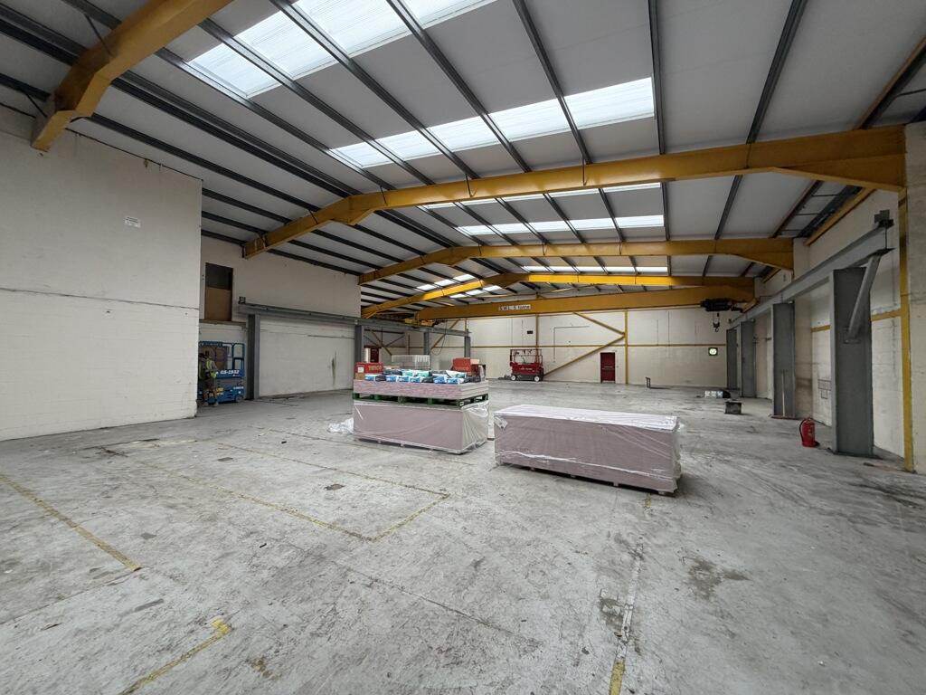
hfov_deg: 102.1
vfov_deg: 85.7
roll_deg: +0.8
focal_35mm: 14
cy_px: 348
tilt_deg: +3.3
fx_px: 375
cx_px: 463
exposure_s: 1/121
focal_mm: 2.22
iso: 250
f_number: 2.2
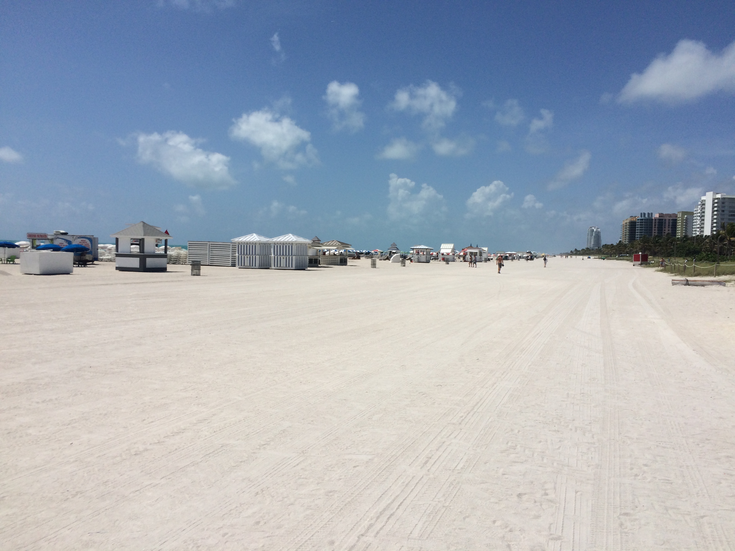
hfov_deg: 61.7
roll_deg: -1.0
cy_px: 276
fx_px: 616
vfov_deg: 48.2
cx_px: 368
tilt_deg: -2.2
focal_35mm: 29
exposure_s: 1/6849
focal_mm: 4.15
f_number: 2.2
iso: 32
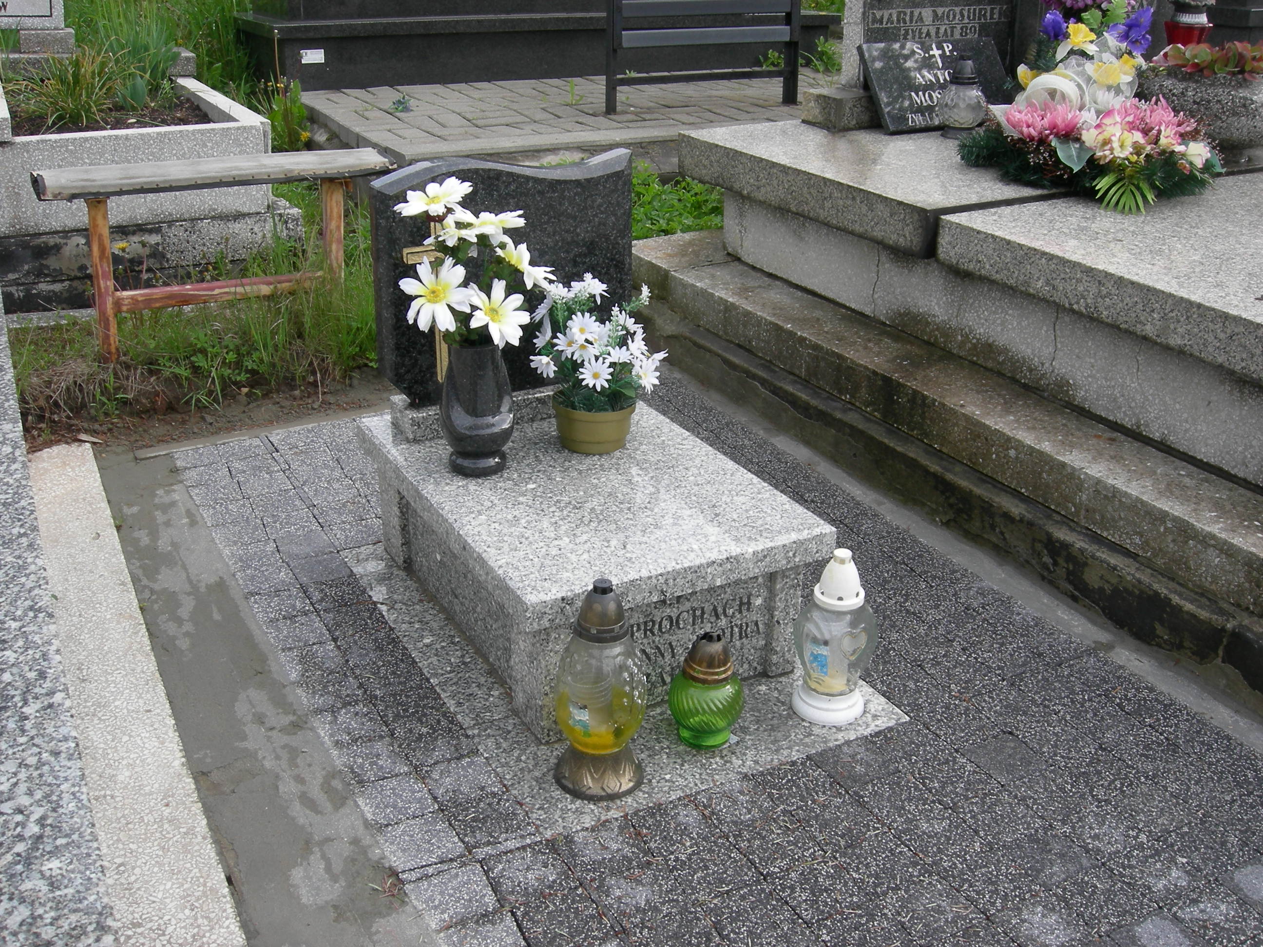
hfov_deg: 51.4
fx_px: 1313
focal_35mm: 36
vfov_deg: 39.7
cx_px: 632
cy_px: 474
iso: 64
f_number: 5.4
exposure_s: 1/170
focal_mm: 7.5
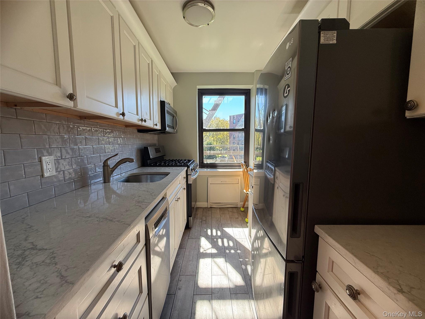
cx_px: 212
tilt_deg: -5.7
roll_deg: +0.5
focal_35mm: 14
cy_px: 160
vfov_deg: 85.7
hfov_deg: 102.1
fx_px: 172
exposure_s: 1/114
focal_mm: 2.22
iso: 64
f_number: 2.2
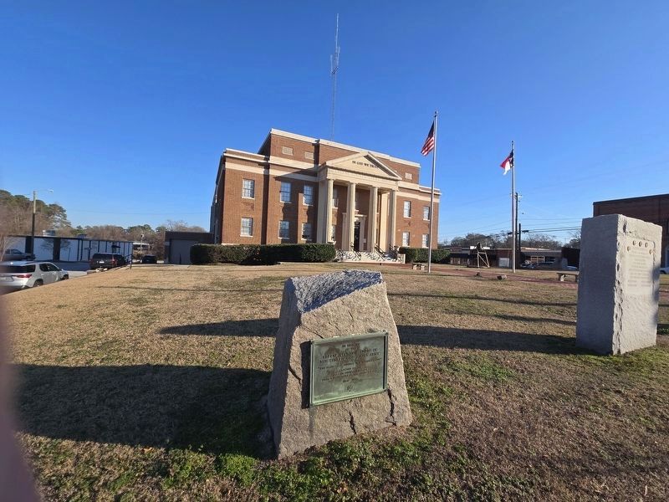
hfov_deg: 106.2
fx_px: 251
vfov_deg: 89.9
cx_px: 334
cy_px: 251
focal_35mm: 13
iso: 50
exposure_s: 1/1641
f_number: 2.2
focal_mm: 2.2
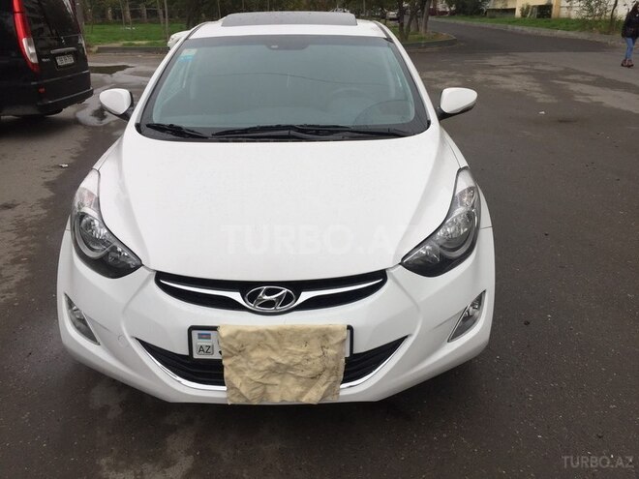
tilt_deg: -22.2
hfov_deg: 61.7
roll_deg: +0.2
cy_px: 240
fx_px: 535
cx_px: 320
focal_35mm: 29
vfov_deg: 48.2
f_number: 2.2
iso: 32
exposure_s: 1/791
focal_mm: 4.15
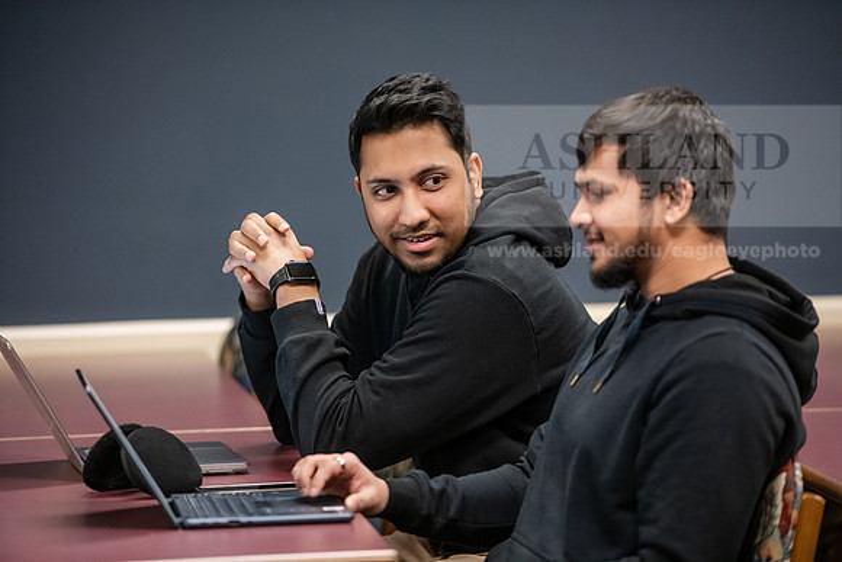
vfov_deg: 7.4
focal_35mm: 185
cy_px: 281
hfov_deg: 11.1
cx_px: 421
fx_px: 4328
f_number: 2.8
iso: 3200
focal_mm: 185
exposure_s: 1/200
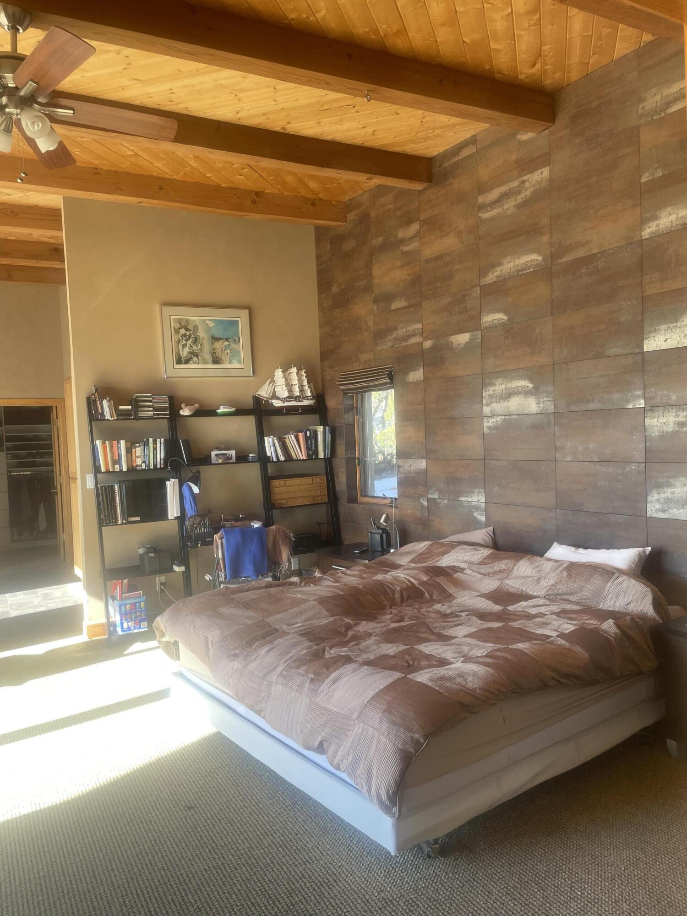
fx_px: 688
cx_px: 344
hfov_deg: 53.1
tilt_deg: -2.2
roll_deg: +2.9
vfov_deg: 67.3
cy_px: 458
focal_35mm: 26
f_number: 1.6
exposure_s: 1/121
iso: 80
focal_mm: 4.2
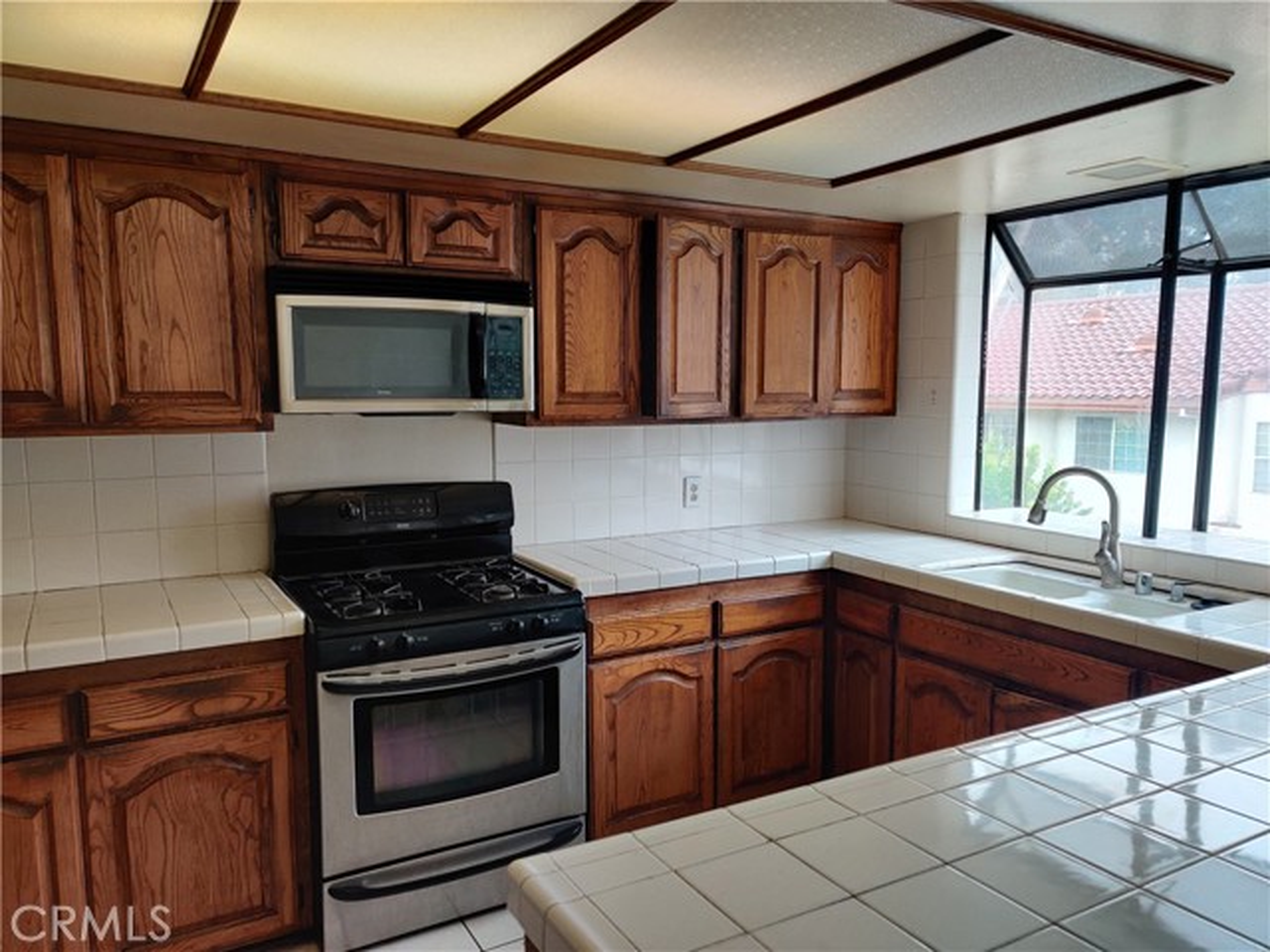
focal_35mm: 27
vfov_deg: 51.4
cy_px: 476
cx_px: 635
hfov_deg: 65.3
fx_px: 991
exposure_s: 1/100
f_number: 1.65
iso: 250
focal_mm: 4.75
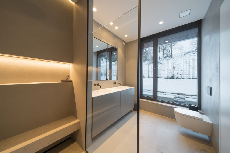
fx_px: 77
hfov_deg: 112.6
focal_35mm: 12
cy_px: 76
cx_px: 115
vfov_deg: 90.0
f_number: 9
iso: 1000
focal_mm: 12
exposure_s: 1/160
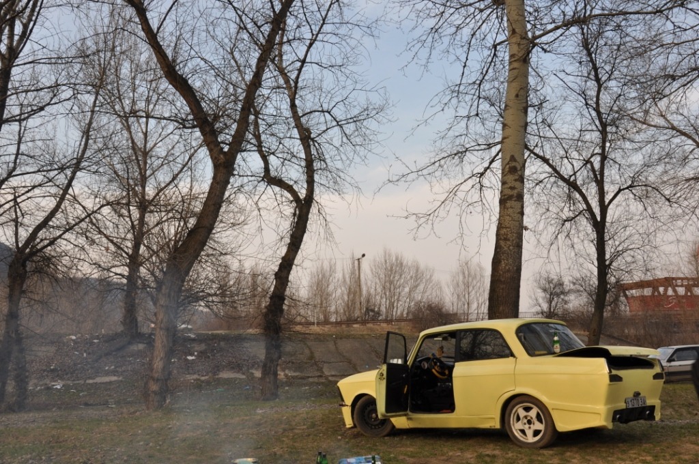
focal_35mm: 33
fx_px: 640
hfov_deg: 57.3
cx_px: 350
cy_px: 232
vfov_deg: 39.9
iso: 200
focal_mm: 22
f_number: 10
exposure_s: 1/100
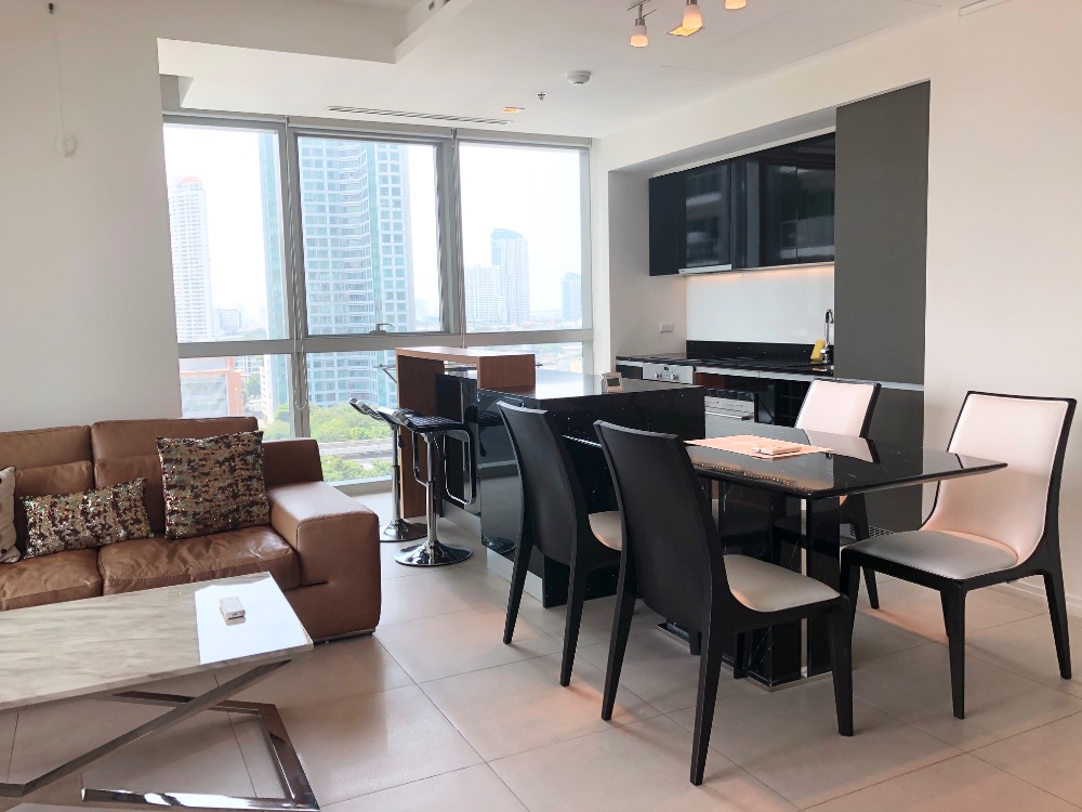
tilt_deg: -6.1
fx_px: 875
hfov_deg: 63.4
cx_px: 541
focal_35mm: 28
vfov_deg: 49.7
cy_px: 406
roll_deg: +1.9
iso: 20
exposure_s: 1/144
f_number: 1.8
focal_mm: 3.99
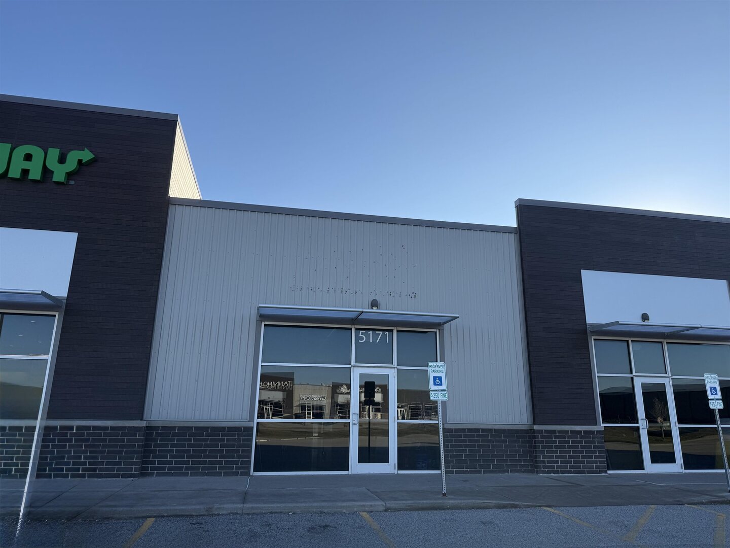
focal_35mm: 24
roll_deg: -1.4
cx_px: 365
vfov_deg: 56.8
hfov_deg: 71.6
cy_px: 274
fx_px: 506
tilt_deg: +15.6
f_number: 1.78
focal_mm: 6.76
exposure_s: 1/3145
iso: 80
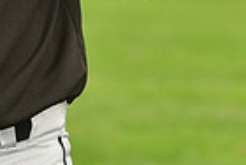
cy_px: -92
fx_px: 4670
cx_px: -40
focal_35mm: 682
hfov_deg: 3.0
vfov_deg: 2.0
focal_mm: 110
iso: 320
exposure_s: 1/1000
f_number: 4
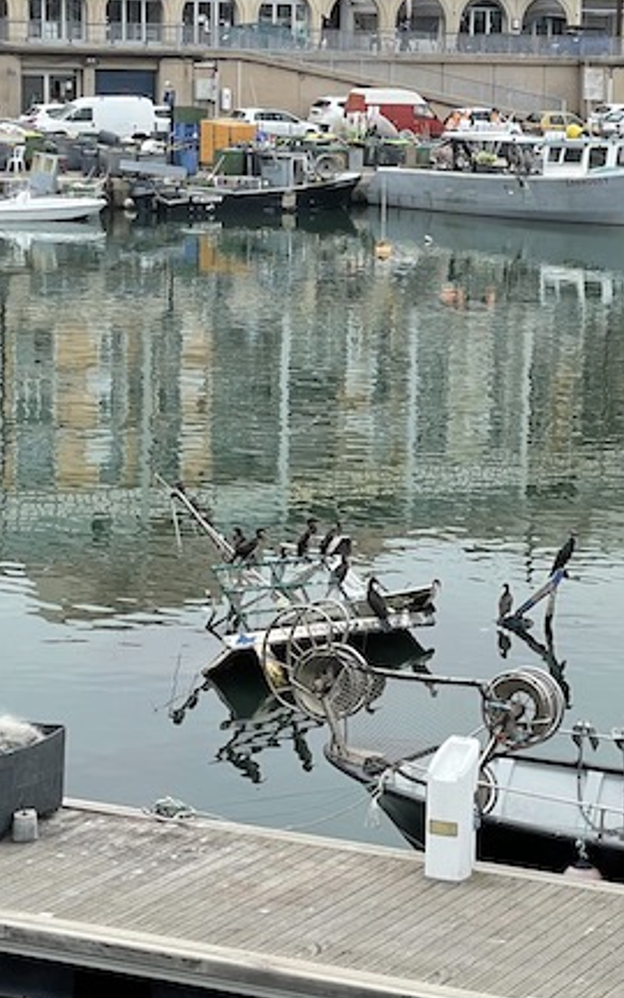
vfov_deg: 20.4
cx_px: 460
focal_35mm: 102
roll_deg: -1.1
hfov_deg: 12.8
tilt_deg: -10.8
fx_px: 2775
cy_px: 517
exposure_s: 1/527
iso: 25
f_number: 2
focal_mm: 6
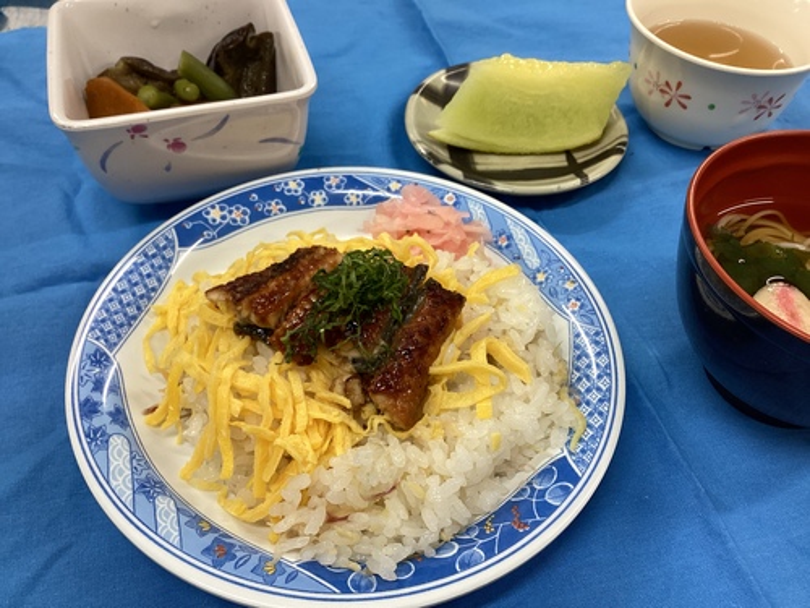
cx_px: 405
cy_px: 304
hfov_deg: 58.4
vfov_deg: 45.4
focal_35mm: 31
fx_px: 725
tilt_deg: -50.4
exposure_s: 1/100
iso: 80
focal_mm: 3.3
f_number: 2.4
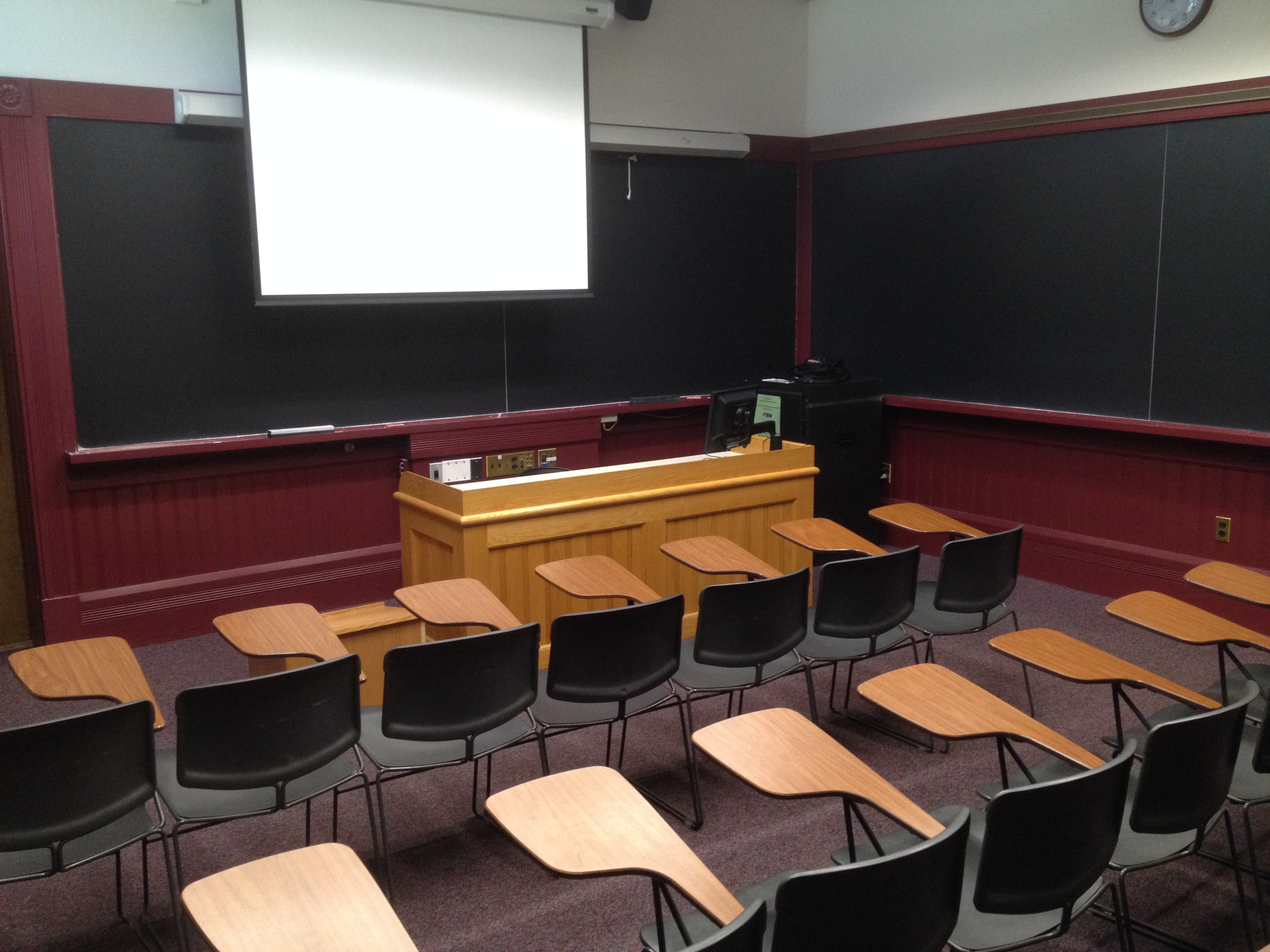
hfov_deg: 52.6
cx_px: 635
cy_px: 476
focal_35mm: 35
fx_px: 1284
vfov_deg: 40.7
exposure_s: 1/20
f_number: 2.4
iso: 200
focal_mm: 4.28
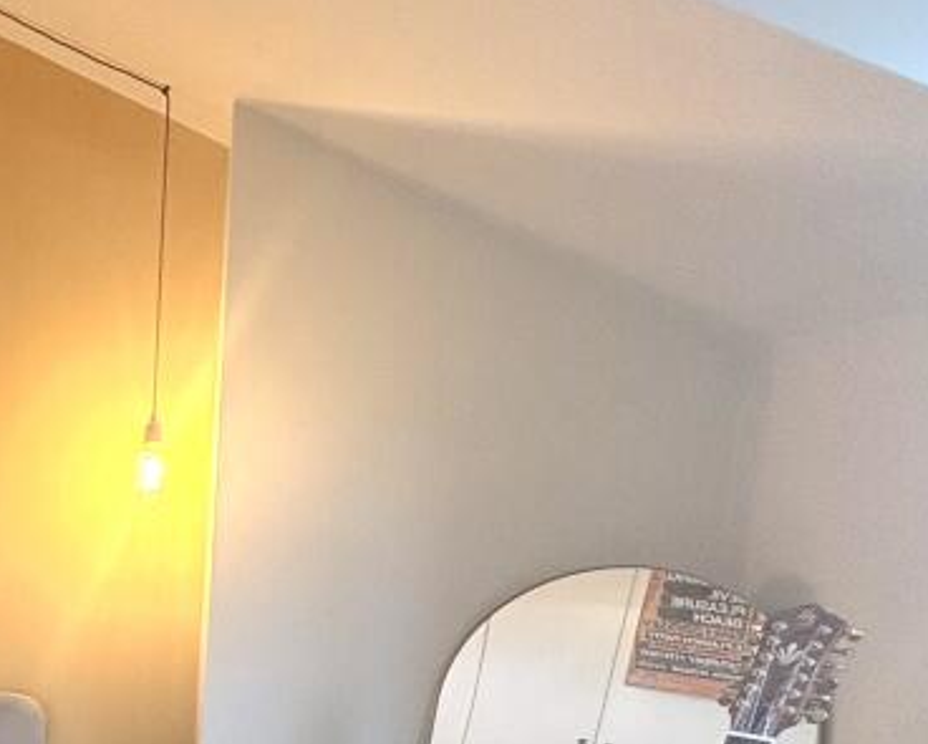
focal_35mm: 38
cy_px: 724
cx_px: -272
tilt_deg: -9.8
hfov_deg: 34.4
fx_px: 1045
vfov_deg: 35.8
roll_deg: +2.0
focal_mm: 2.22
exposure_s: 1/100
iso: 250
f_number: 2.2
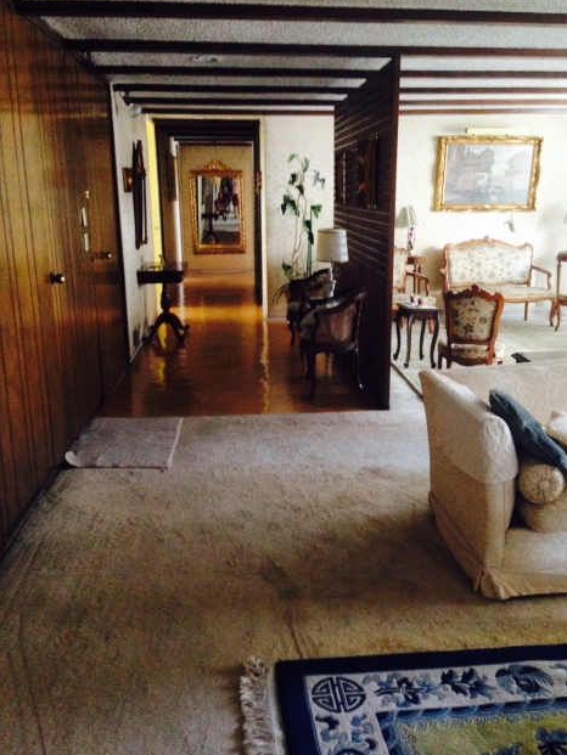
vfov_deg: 53.9
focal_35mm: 34
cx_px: 291
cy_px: 374
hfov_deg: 41.8
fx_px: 742
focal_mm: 4.12
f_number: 2.4
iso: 320
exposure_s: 1/20
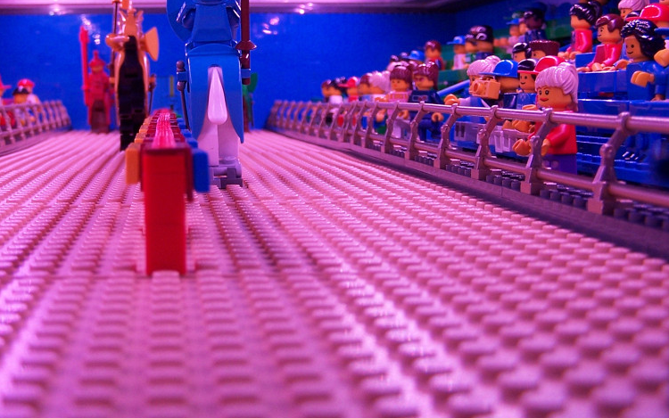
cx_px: 227
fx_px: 1003
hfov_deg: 36.5
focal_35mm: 55
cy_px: 111
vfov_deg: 23.4
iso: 80
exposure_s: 1/15
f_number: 2.8
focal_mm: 6.3
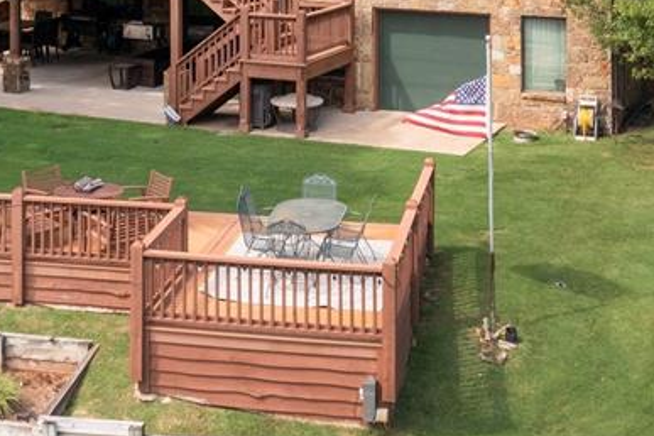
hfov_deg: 27.3
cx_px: 277
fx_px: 1344
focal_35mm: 74
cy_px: -38
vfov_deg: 17.8
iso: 100
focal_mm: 10.26
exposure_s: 1/120
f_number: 5
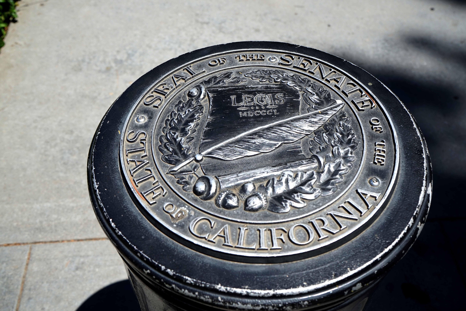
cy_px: 156
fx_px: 466
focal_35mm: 36
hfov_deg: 53.1
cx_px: 233
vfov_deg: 36.9
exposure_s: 1/320
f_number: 8
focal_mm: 36
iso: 100
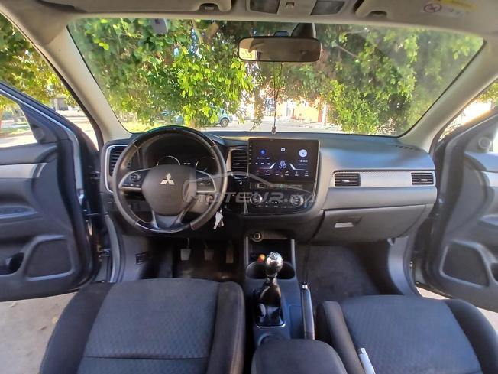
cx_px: 249
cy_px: 187
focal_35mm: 17
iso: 125
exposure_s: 1/50
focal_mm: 1.4
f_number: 2.2
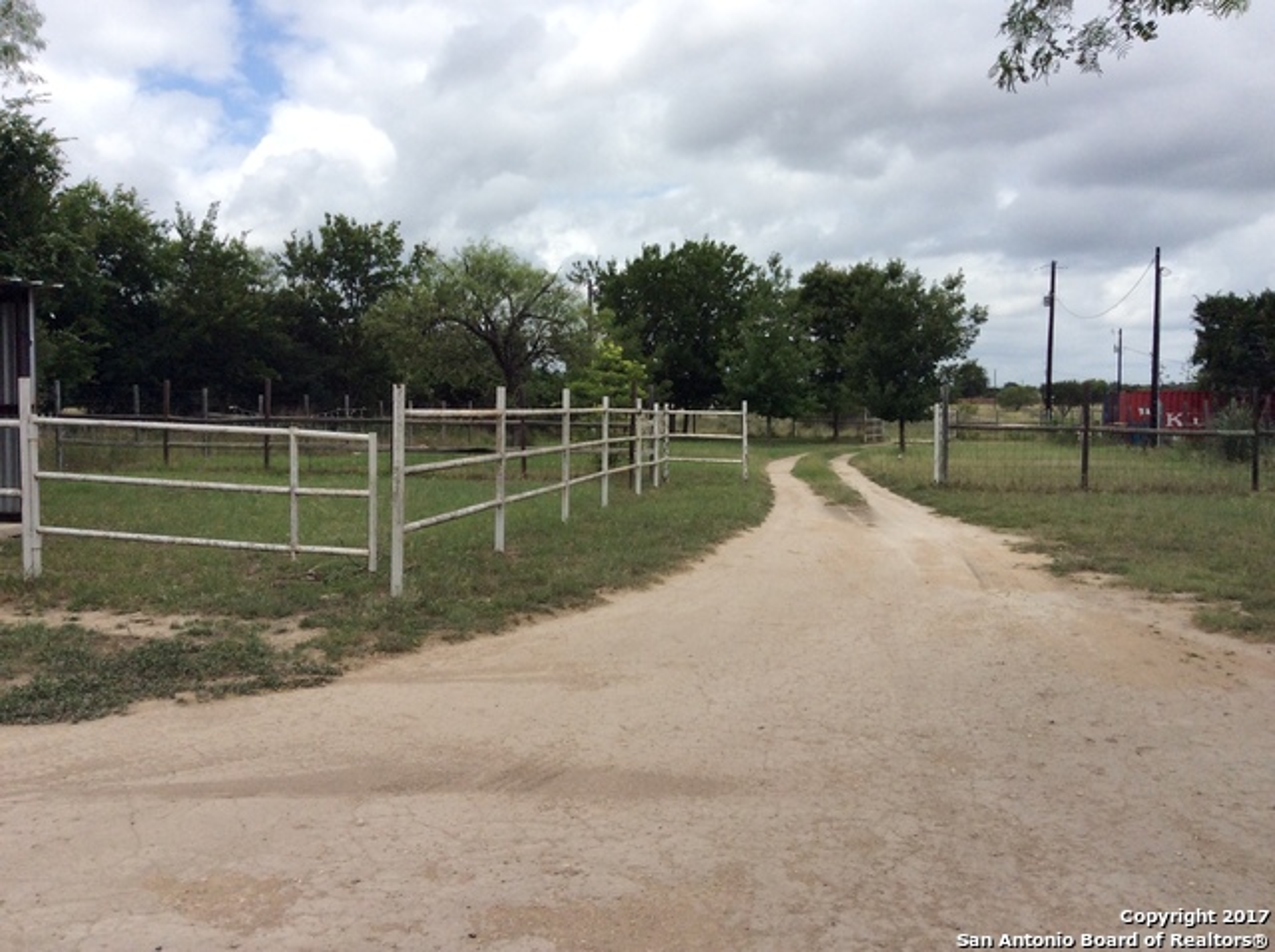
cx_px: 638
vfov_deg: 44.1
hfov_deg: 56.9
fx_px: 1177
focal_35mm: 32
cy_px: 476
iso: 32
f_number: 2.4
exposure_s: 1/1908
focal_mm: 3.3
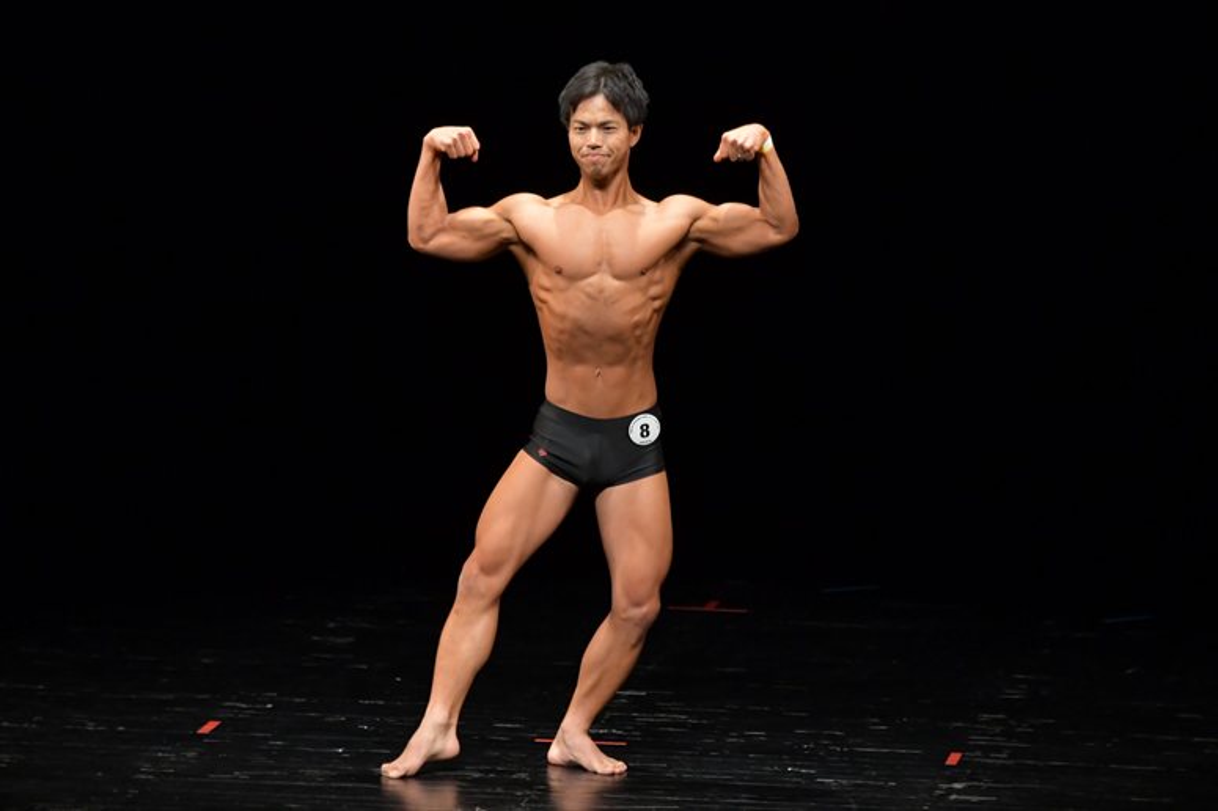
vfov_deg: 4.6
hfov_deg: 6.9
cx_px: 609
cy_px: 406
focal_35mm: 300
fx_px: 10145
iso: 3200
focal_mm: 200
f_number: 5.6
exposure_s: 1/400
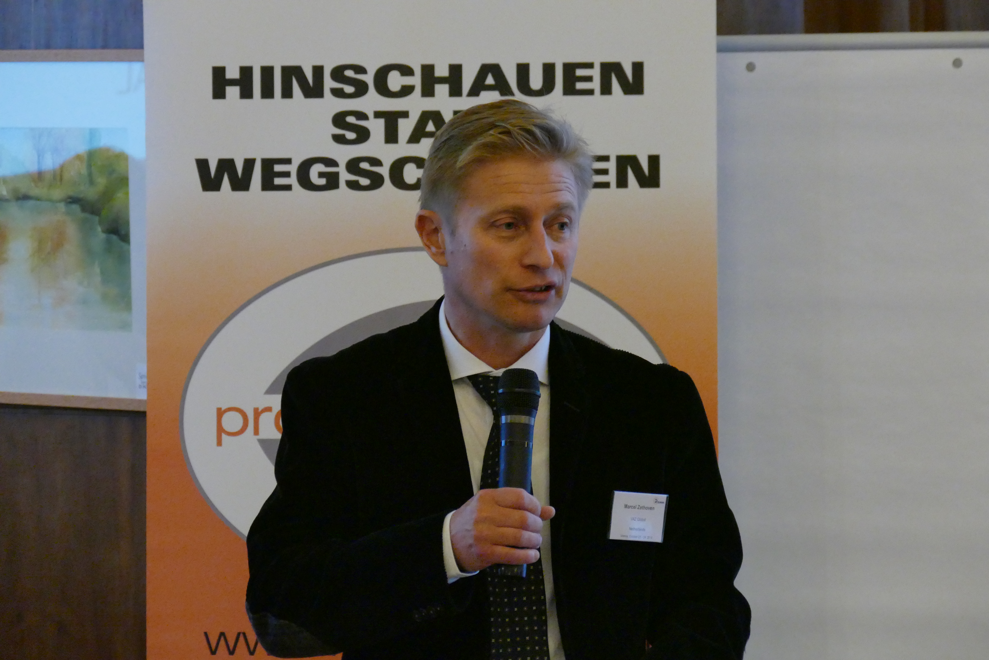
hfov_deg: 10.3
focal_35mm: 200
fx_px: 5494
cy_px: 330
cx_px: 494
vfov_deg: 6.9
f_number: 4
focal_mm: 73
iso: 3200
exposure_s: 1/100
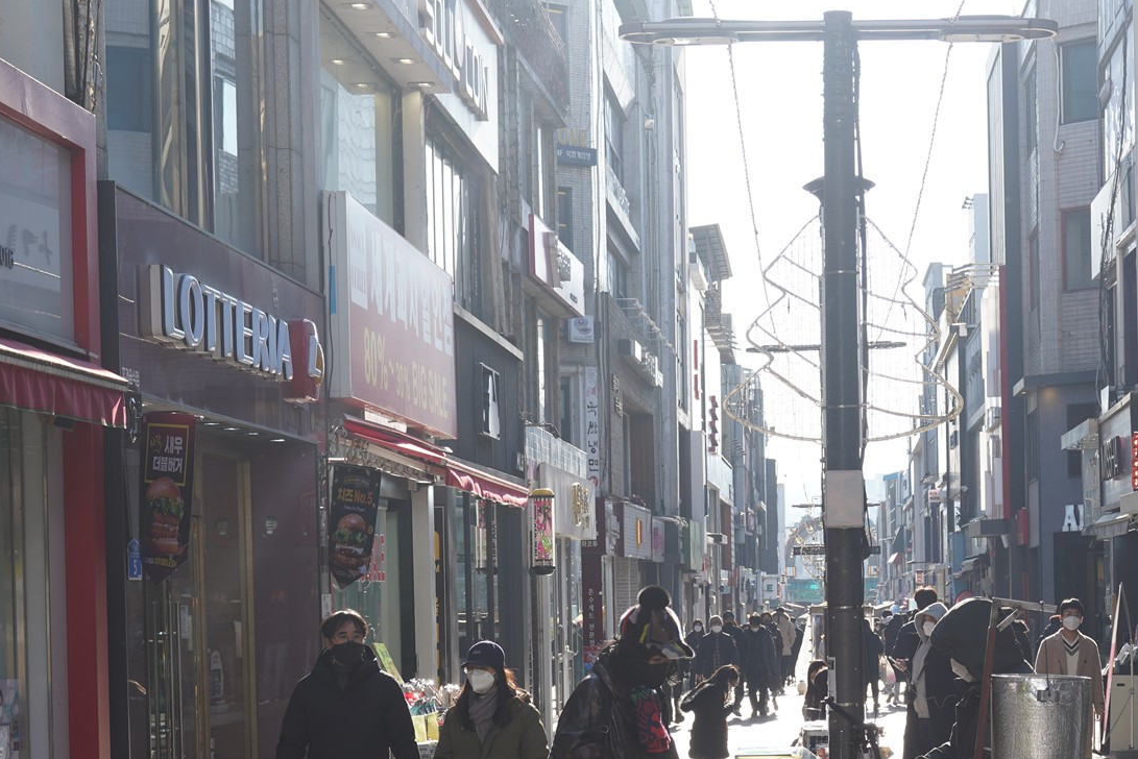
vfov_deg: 15.4
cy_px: 610
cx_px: 870
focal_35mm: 88
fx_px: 2782
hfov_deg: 22.9
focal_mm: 48
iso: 100
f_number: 8
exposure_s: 1/100
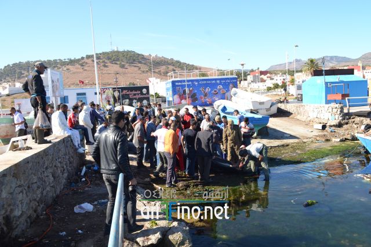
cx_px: 186
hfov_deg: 67.4
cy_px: 124
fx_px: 278
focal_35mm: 27
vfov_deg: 47.9
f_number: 8
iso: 100
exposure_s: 1/200
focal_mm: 18
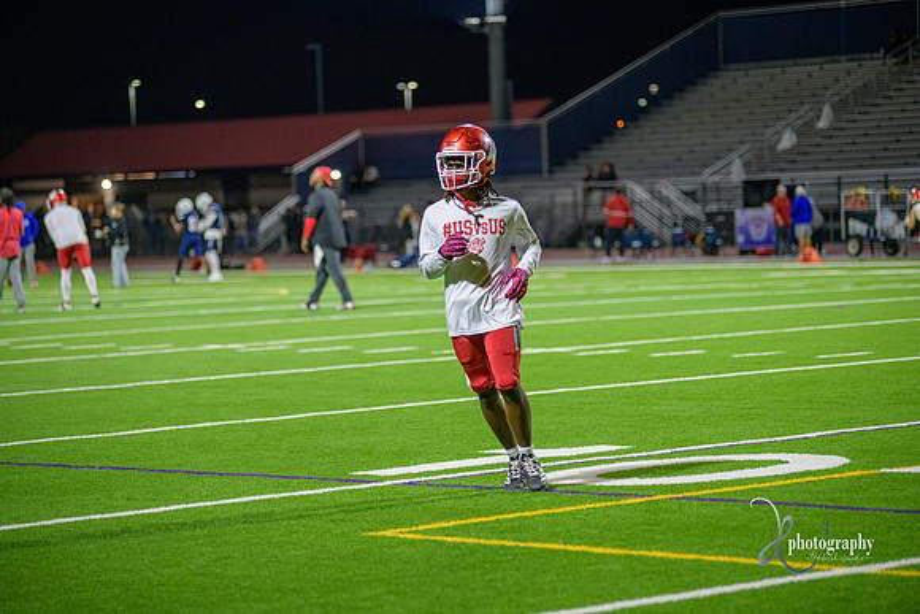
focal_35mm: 135
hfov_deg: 15.2
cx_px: 460
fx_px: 3451
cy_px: 307
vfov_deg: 10.2
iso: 1250
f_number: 2.8
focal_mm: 135
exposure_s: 1/250
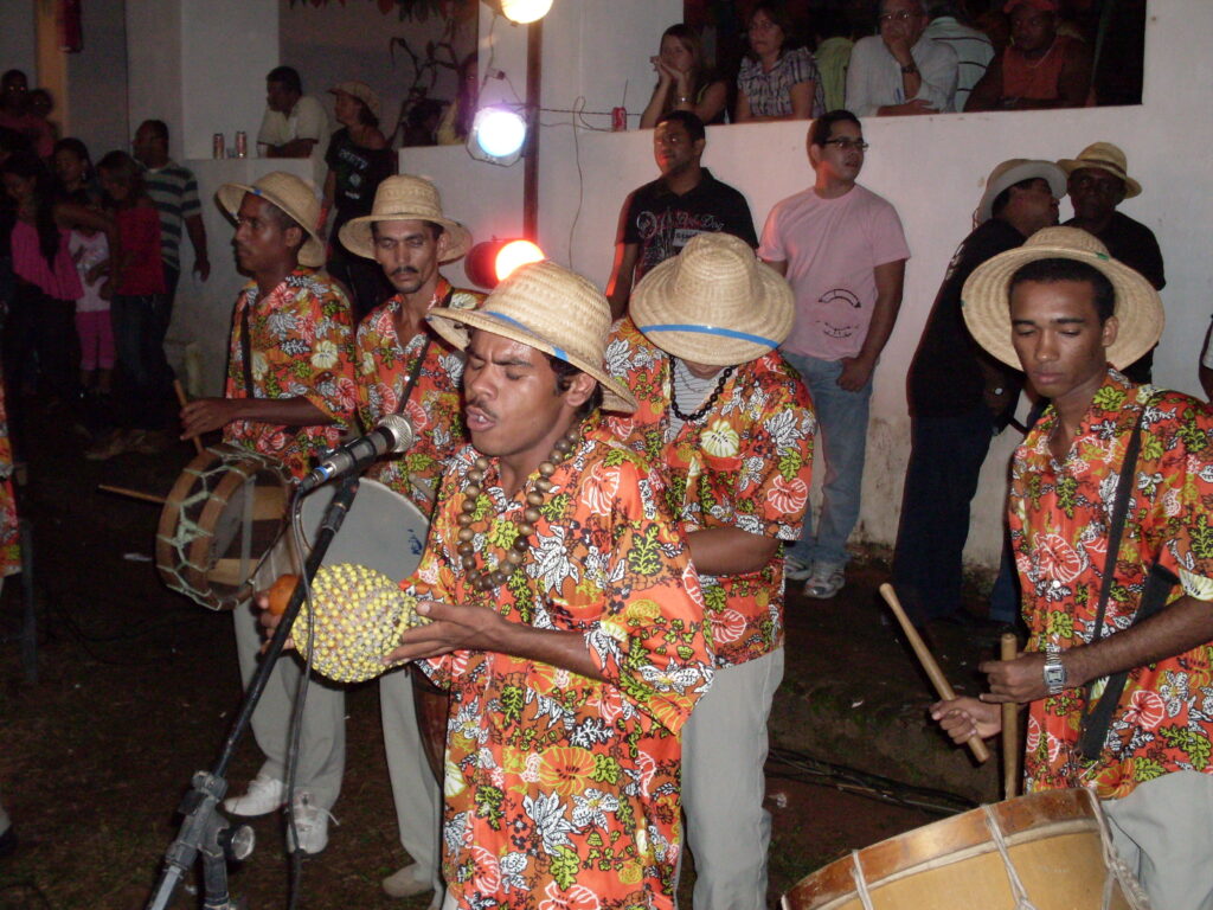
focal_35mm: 49
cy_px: 455
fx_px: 1717
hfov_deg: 38.9
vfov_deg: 29.7
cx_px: 606
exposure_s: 1/45
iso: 200
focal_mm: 8.1
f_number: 3.1
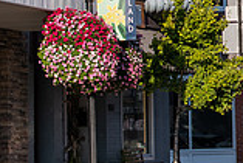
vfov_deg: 5.3
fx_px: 1743
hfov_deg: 7.8
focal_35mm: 258
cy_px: -57
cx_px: 385
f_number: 4
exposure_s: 1/500
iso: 80
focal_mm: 70
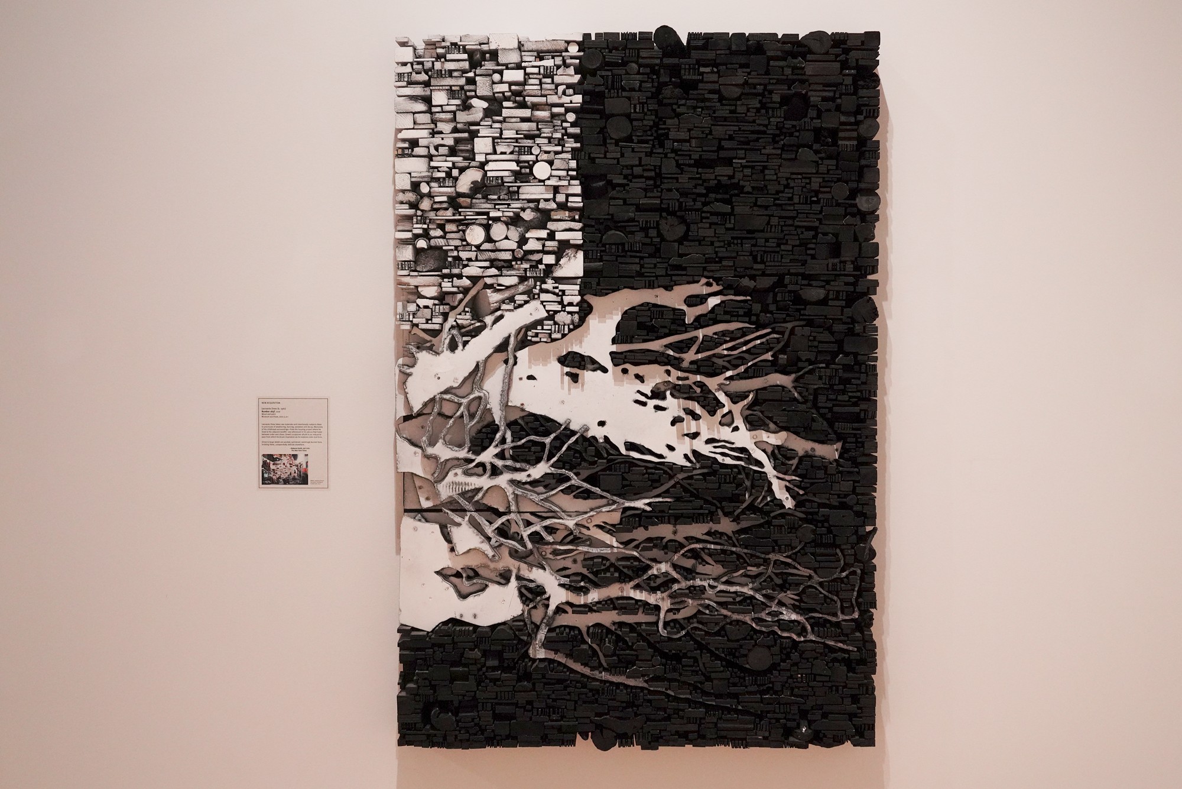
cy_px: 394
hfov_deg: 50.7
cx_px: 591
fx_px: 1248
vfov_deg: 35.1
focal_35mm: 38
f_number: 6.3
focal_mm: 38
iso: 6400
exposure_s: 1/100
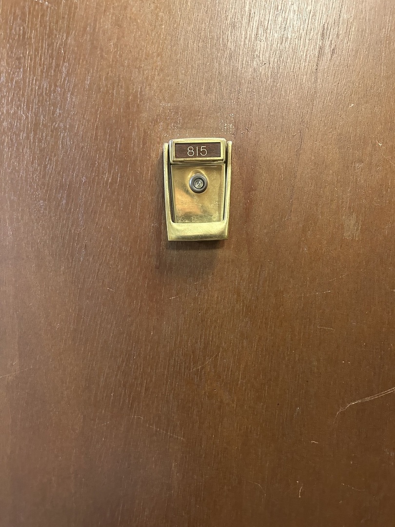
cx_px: 198
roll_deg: +0.6
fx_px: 396
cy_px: 264
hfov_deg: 53.1
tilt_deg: -5.7
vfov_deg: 67.3
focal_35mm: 26
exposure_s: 1/60
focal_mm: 5.7
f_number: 1.5
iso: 500
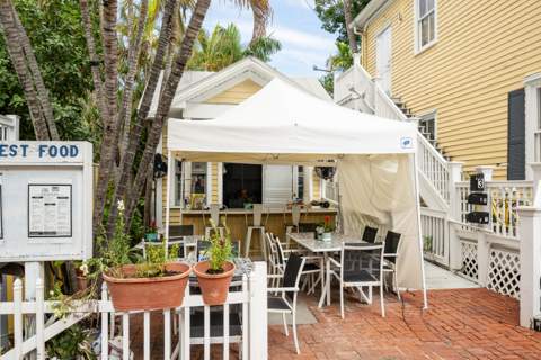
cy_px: 180
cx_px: 270
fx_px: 406
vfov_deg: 47.9
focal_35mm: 27
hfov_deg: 67.3
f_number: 8
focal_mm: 27
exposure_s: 1/100
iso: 100
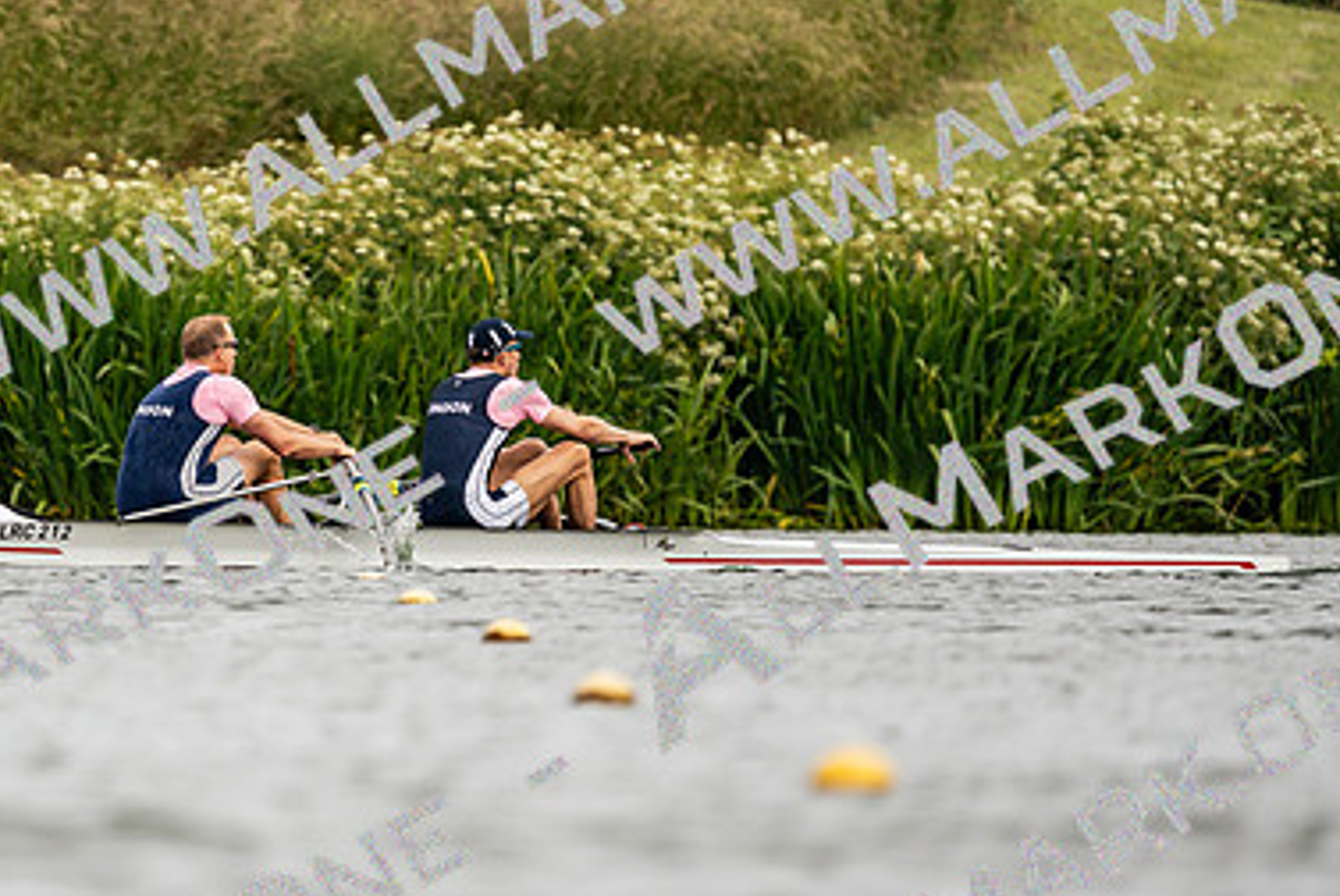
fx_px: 34344
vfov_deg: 1.5
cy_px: 414
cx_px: 338
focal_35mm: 922
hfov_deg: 2.2
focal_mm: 600
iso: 320
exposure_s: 1/2000
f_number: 6.3
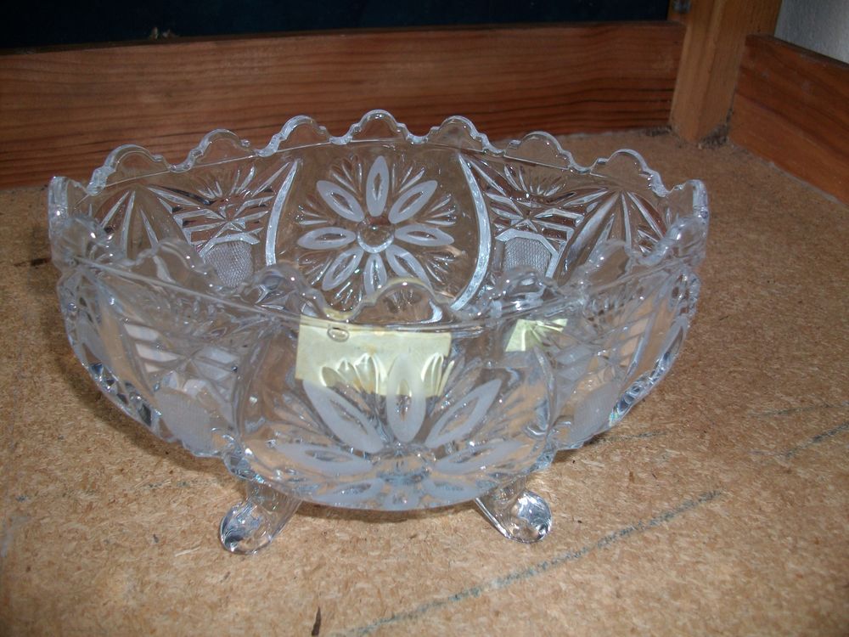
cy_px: 318
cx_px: 424
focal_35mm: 32
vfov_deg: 44.2
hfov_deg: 56.8
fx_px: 785
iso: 80
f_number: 2.9
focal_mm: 5.7
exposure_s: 1/40
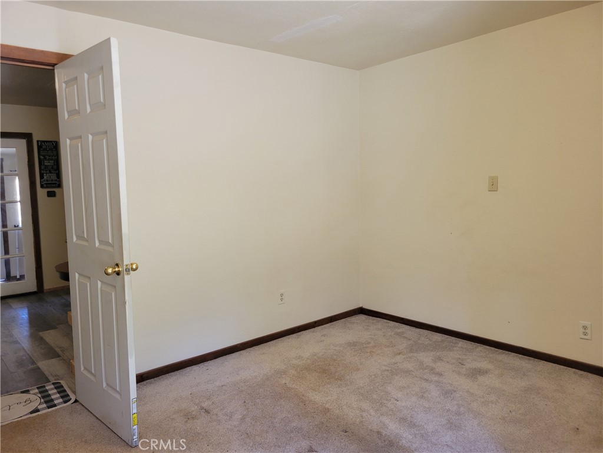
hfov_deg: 67.3
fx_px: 453
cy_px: 226
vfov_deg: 53.1
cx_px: 302
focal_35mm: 26
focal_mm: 5.4
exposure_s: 1/60
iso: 160
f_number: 1.8
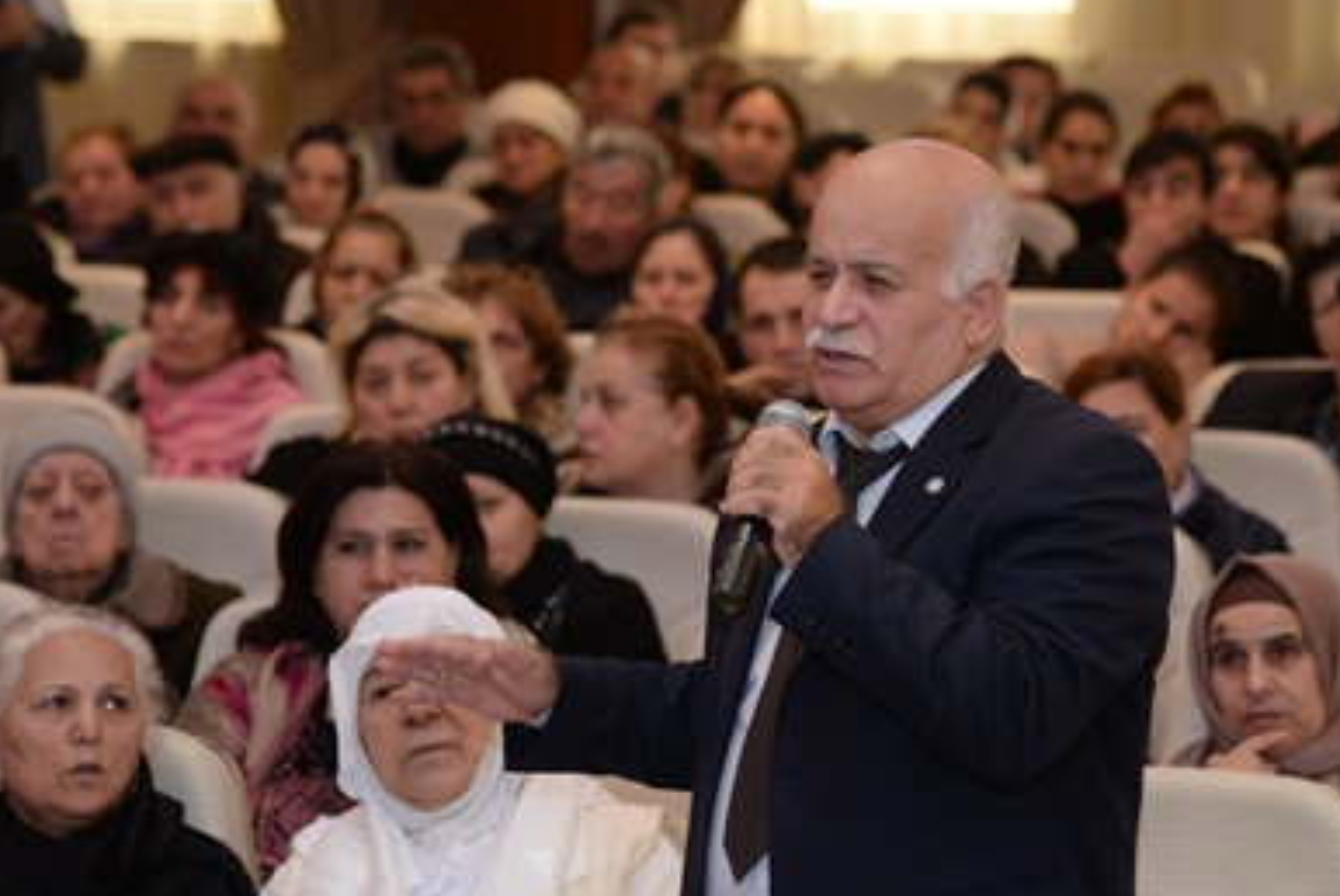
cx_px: 635
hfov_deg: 11.8
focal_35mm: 174
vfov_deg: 7.9
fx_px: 6481
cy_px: 561
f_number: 4
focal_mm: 105
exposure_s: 1/100
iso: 2200
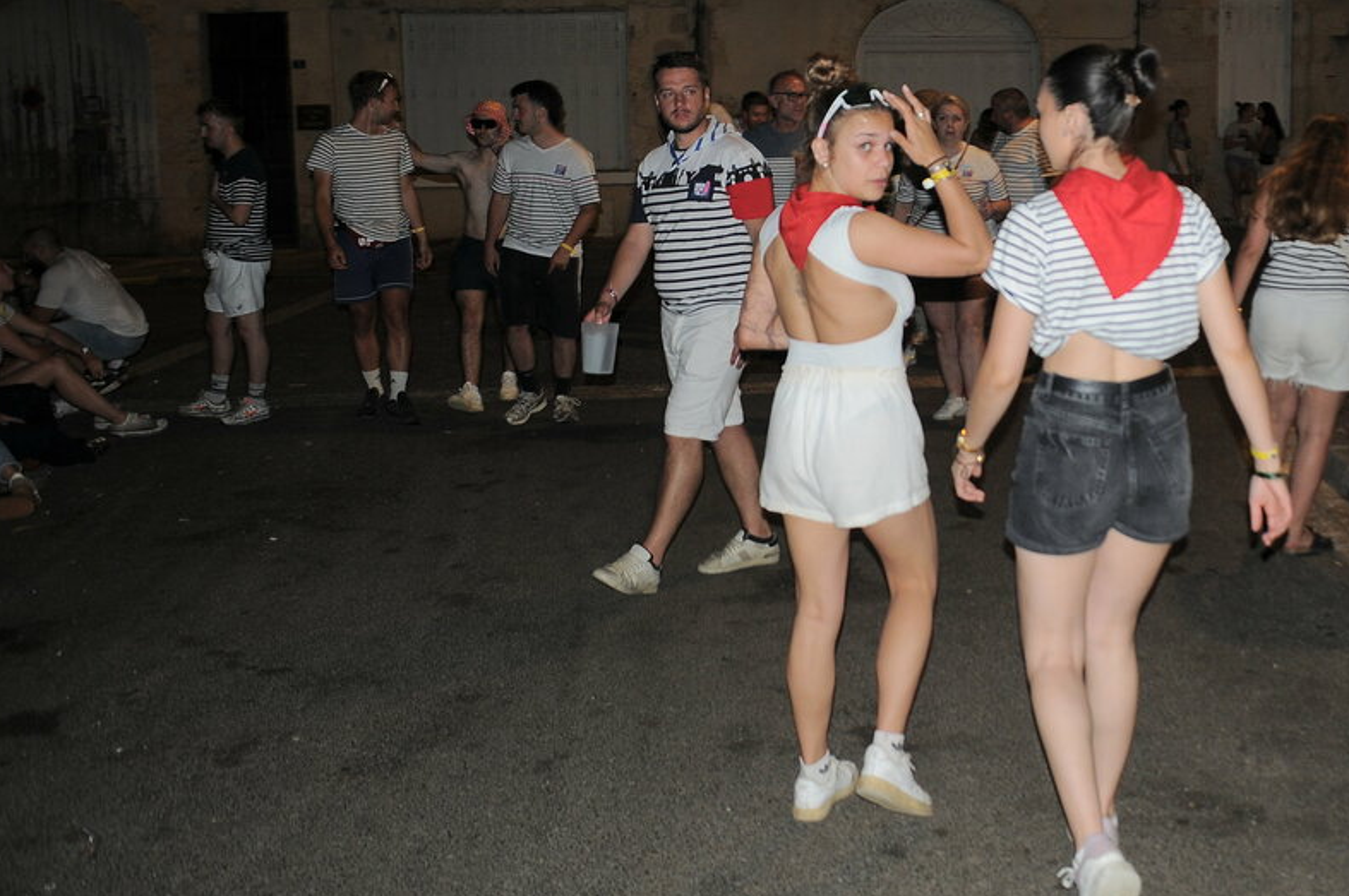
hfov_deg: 44.9
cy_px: 217
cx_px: 1006
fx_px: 1572
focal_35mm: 42
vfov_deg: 31.2
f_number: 3.5
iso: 220
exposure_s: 1/60
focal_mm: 18
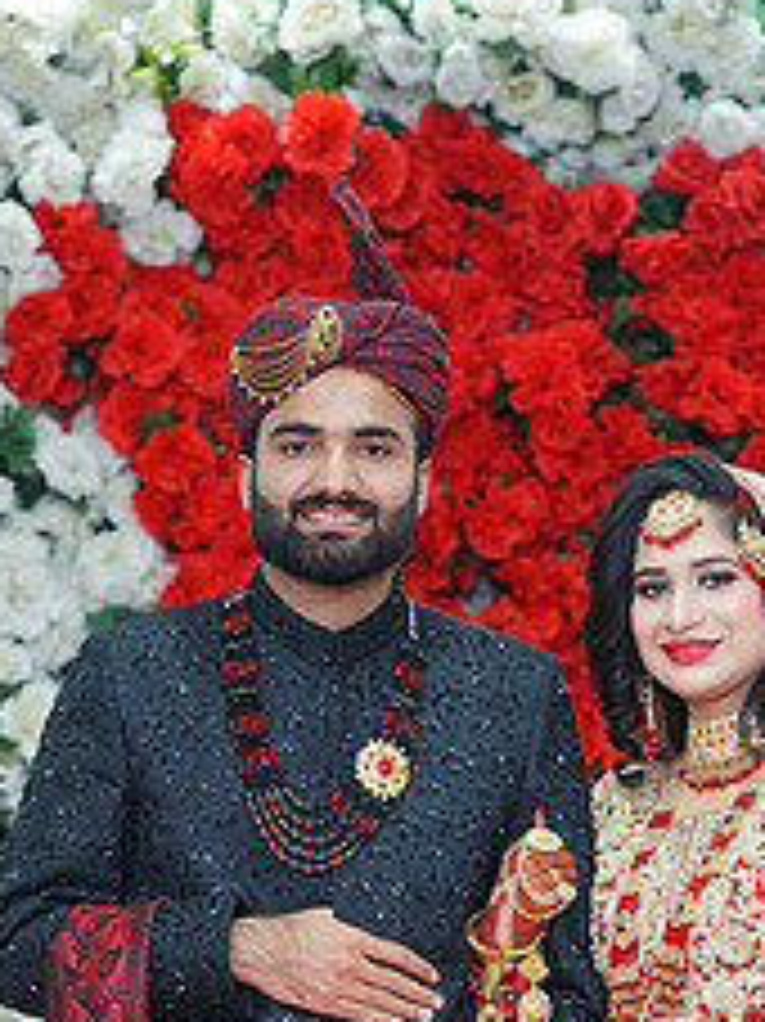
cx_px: 538
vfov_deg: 9.4
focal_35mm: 209
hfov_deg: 7.1
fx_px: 6164
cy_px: 1094
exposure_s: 1/160
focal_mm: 85
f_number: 2.8
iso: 640
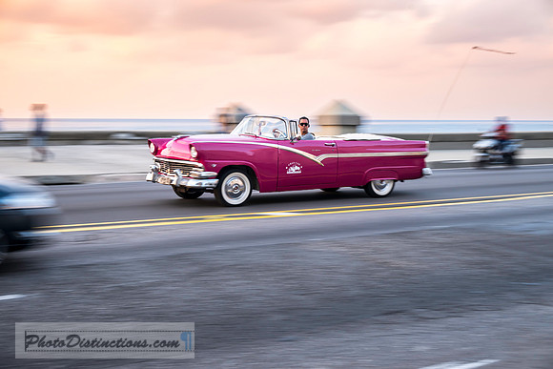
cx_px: 276
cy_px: 184
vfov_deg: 27.5
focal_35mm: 49
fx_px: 753
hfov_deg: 40.3
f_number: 6.3
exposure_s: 1/60
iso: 250
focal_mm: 49
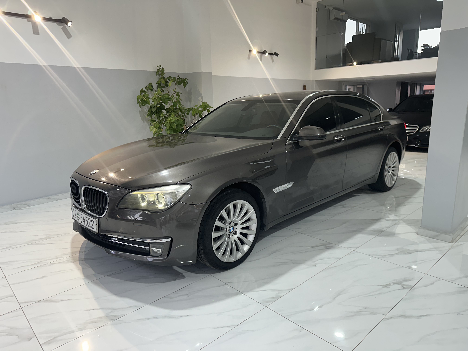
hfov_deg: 71.6
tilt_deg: -12.1
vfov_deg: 56.8
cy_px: 176
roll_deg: +1.6
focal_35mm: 24
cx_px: 234
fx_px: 324
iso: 100
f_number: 1.78
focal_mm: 6.86
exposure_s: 1/121
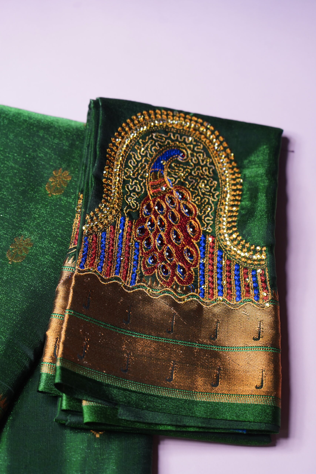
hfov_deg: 13.0
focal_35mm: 105
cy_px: 237
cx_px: 158
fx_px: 1382
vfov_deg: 19.5
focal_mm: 105
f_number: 4
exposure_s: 1/200
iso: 1000
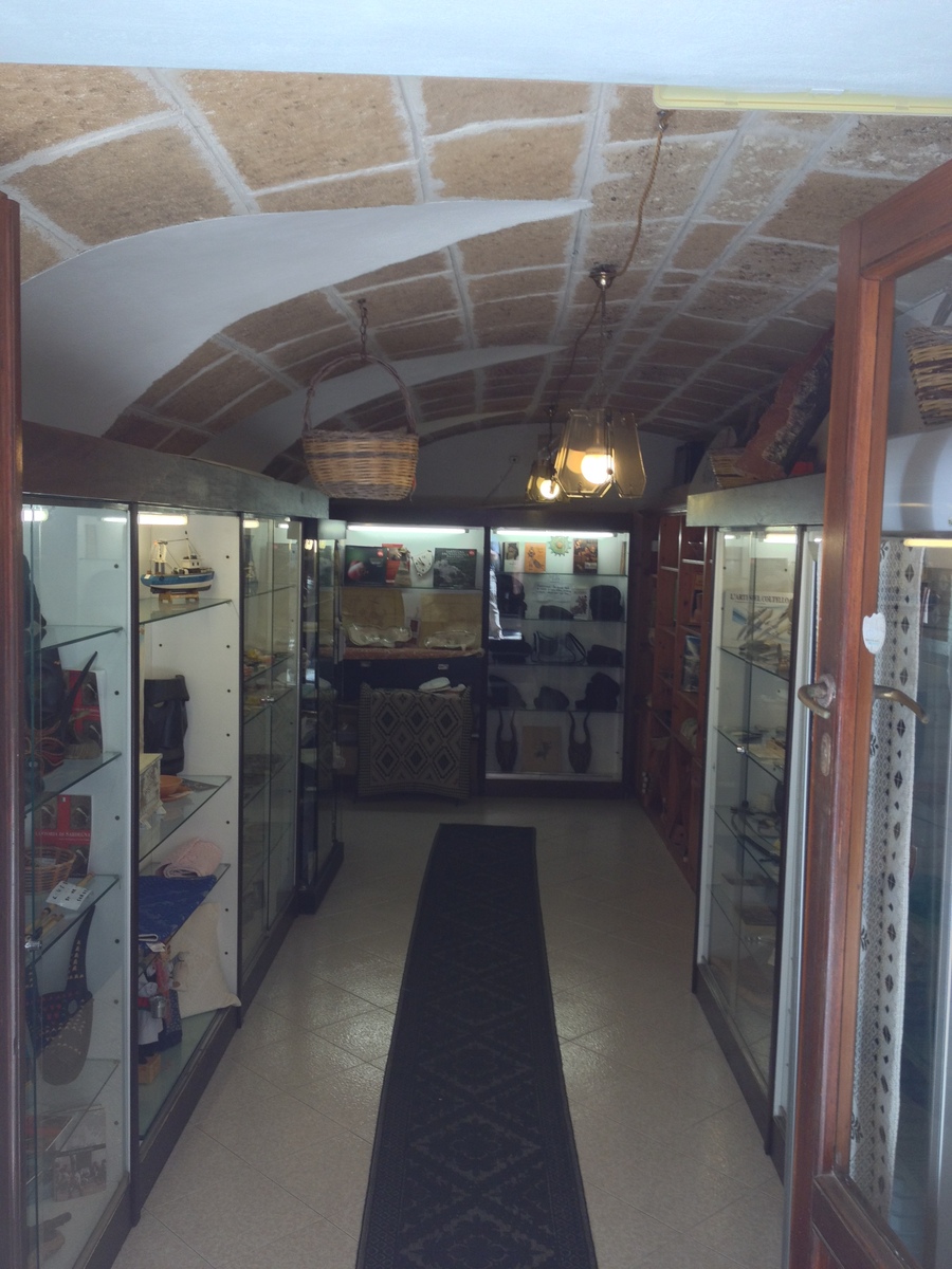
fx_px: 1283
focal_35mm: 35
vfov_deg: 52.6
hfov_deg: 40.7
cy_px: 634
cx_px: 476
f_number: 2.4
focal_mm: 4.28
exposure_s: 1/60
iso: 64
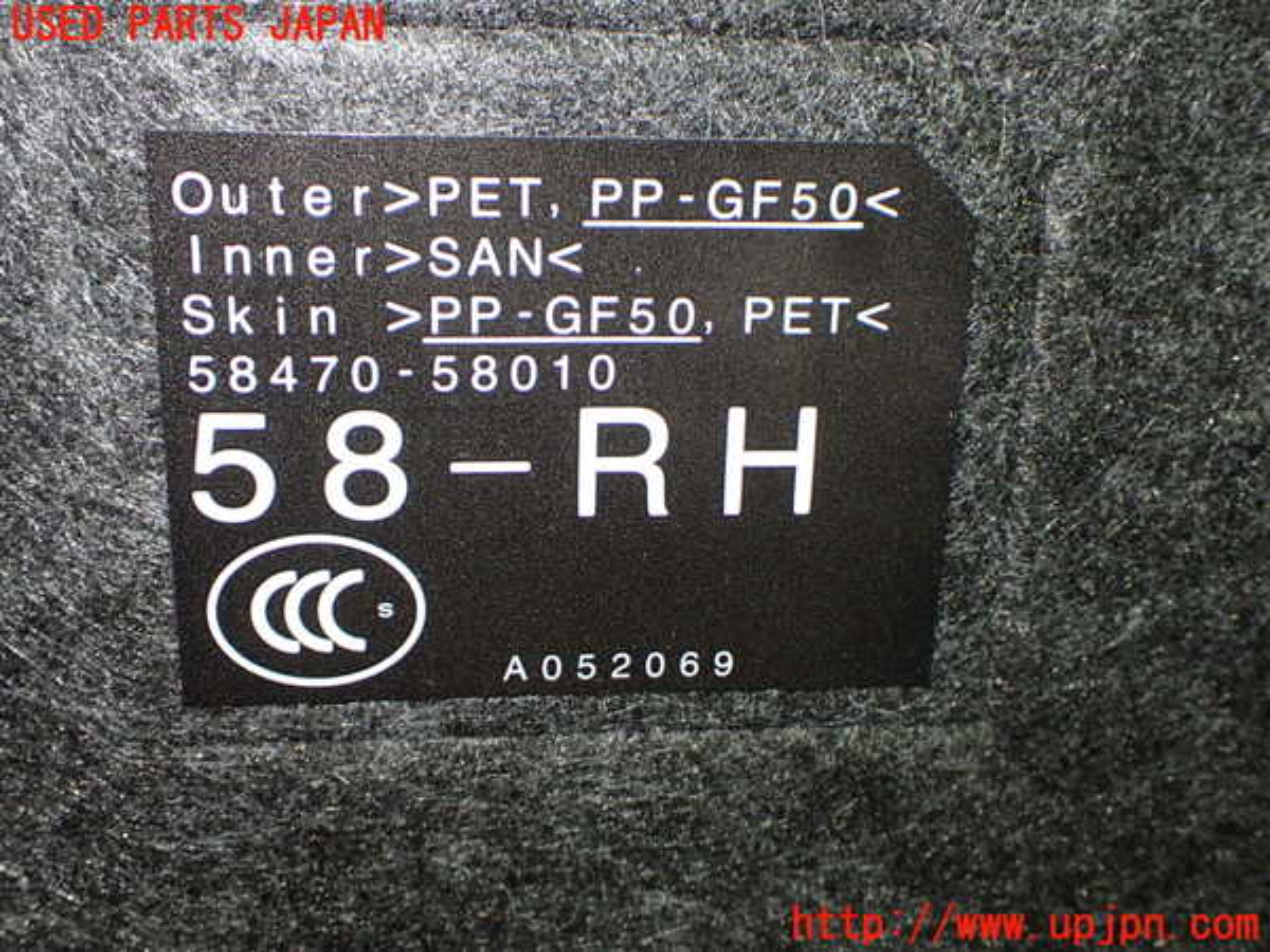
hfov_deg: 45.8
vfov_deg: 35.1
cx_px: 635
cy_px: 476
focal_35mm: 41
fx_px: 1504
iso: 800
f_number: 2.8
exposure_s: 1/50
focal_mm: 7.31
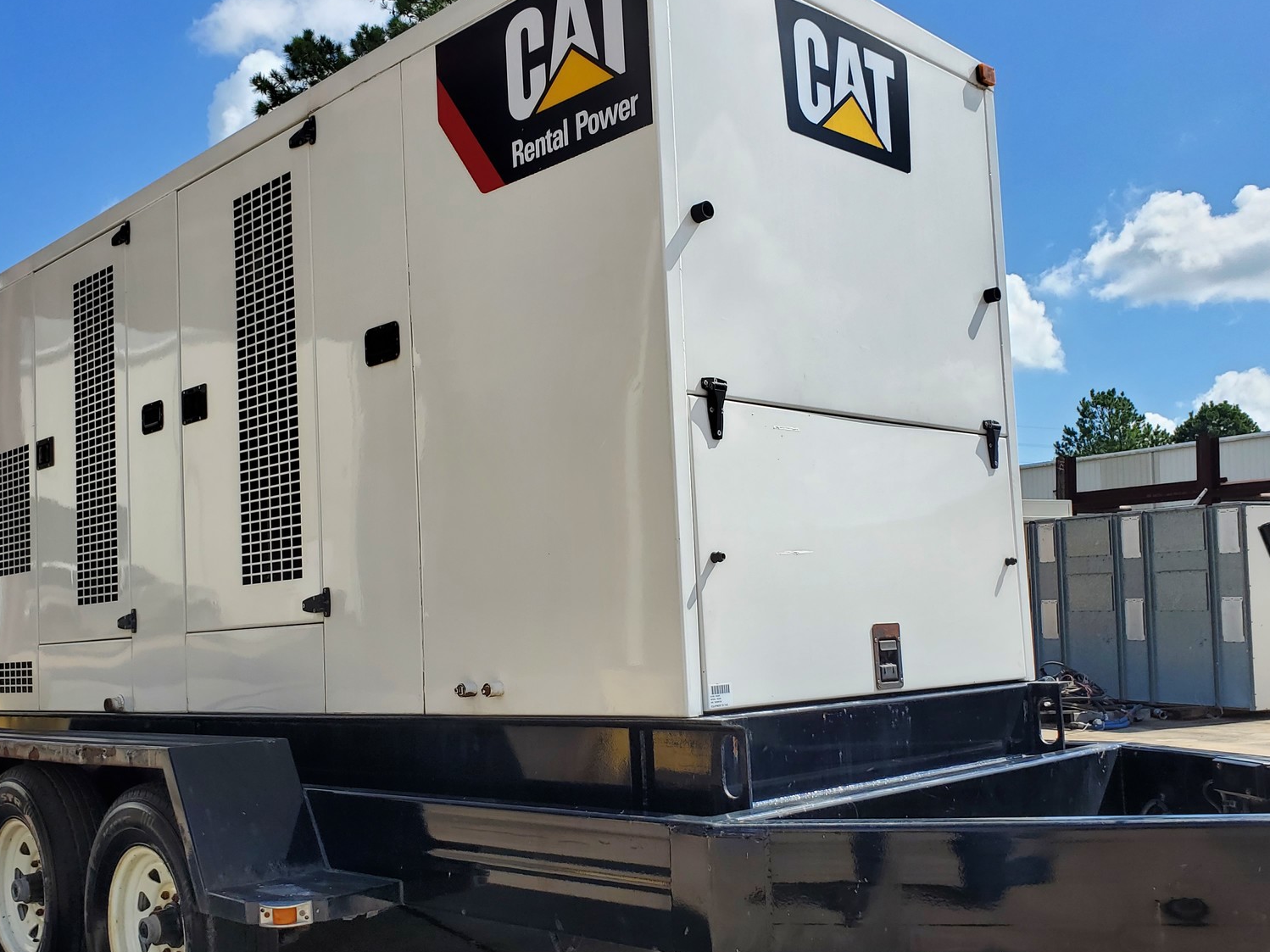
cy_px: 521
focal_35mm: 35
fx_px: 1284
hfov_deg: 52.6
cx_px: 639
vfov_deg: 40.6
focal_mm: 4.3
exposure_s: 1/1590
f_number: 2.4
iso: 50
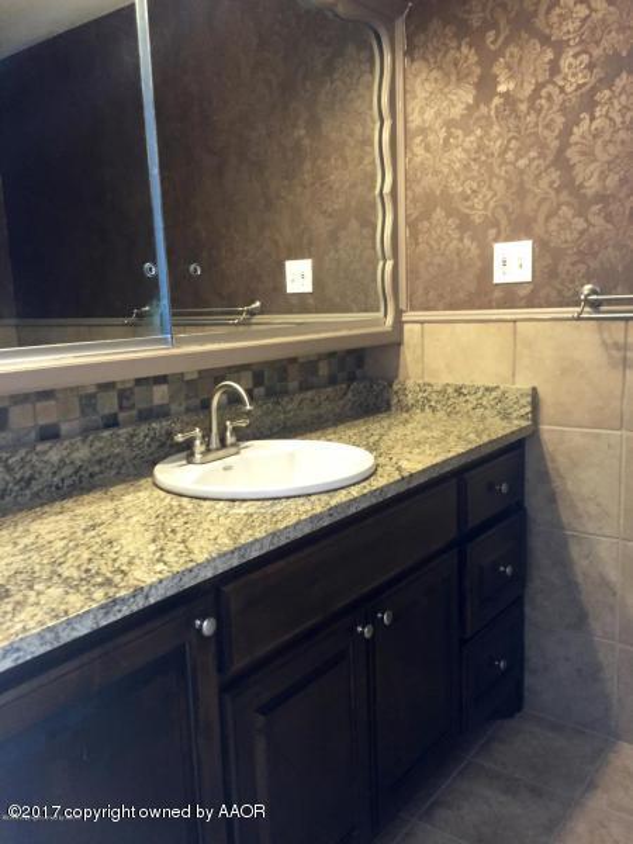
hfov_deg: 48.2
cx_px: 316
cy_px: 422
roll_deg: +3.3
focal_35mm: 29
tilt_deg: -10.0
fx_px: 707
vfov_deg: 61.7
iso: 250
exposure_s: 1/24
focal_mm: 4.15
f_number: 2.2
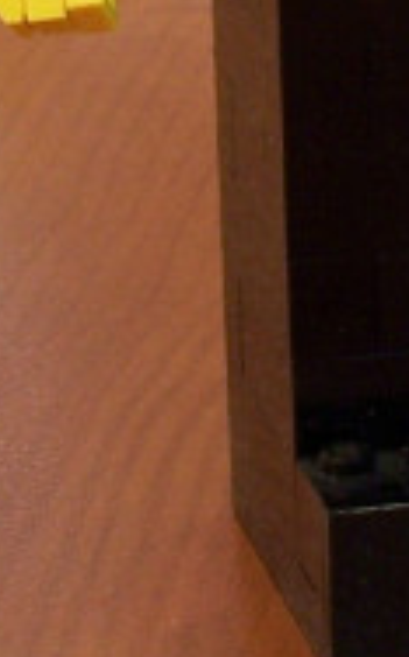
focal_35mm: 434
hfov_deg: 3.0
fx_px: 7764
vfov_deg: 4.7
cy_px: -786
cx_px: 759
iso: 80
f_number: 3.2
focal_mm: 12.4
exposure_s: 1/4
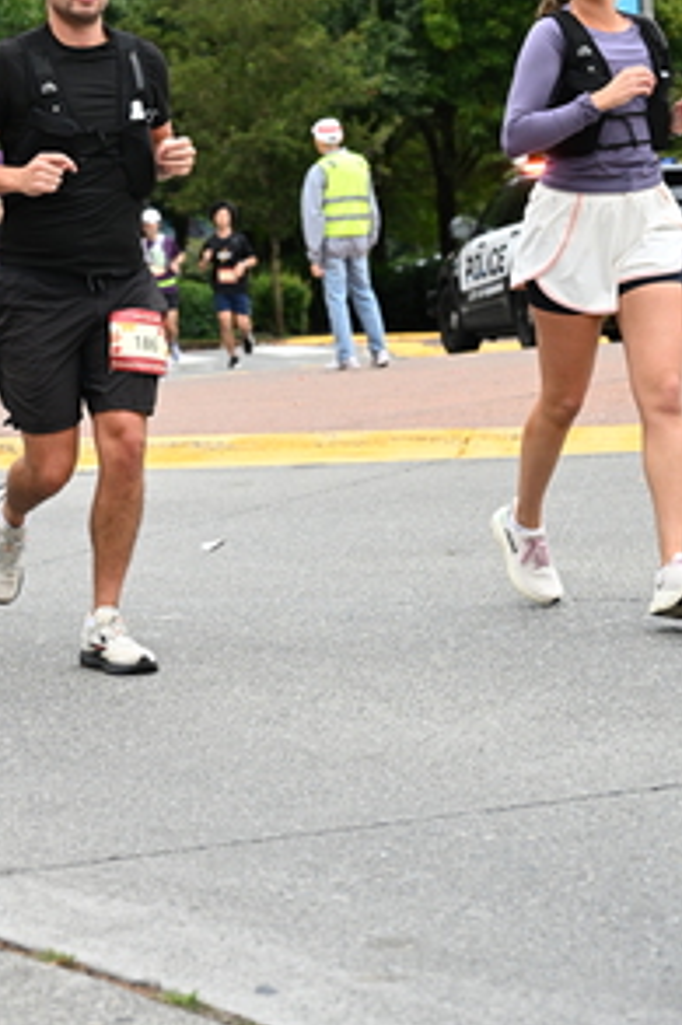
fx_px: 3101
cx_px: 44
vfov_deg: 18.6
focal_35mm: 109
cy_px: 262
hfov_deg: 12.4
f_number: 4
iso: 1600
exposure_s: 1/800
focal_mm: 58
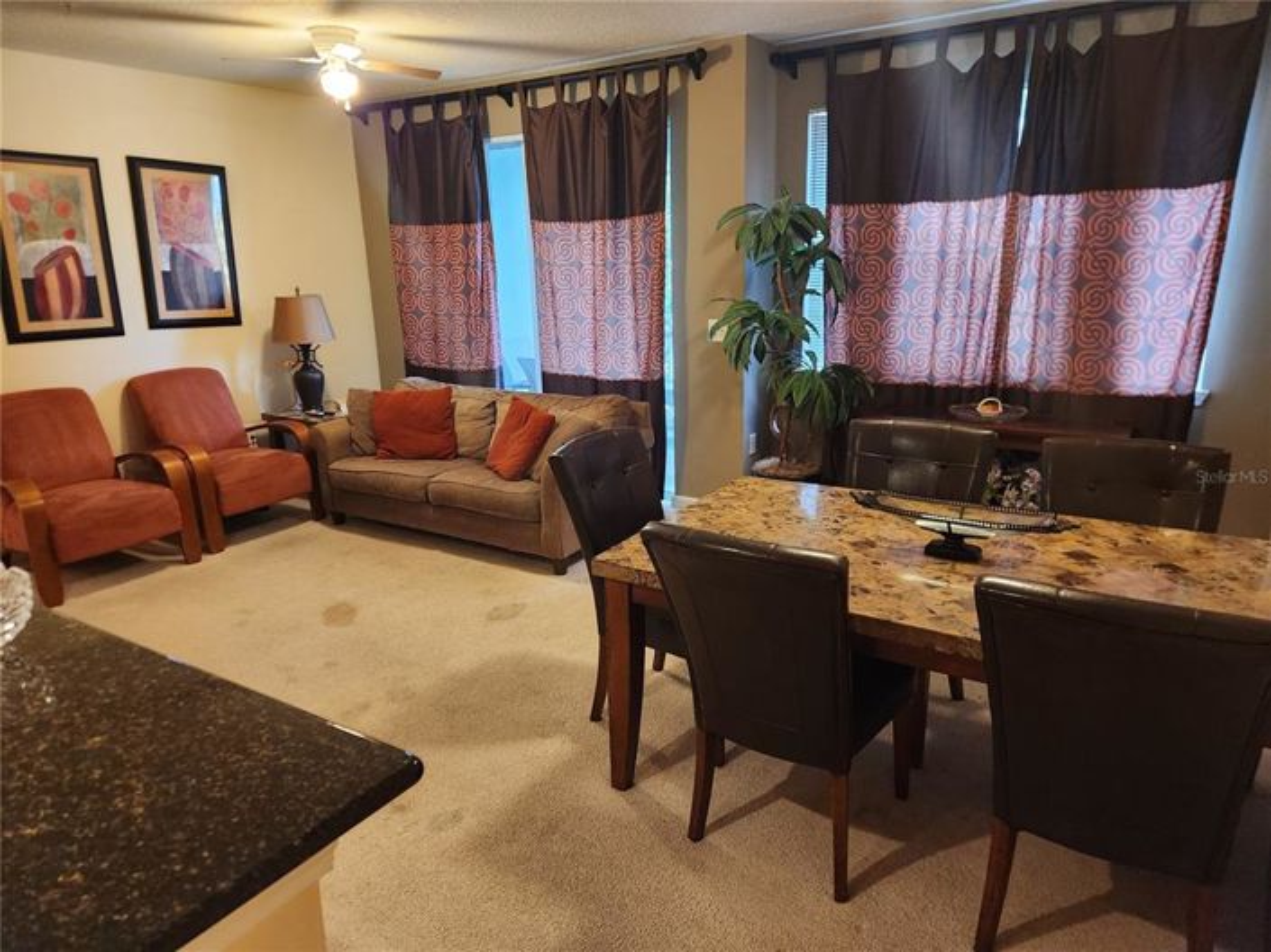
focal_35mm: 23
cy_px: 476
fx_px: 844
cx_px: 636
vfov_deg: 58.8
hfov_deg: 74.0
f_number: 1.8
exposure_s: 1/120
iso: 1000
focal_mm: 5.4
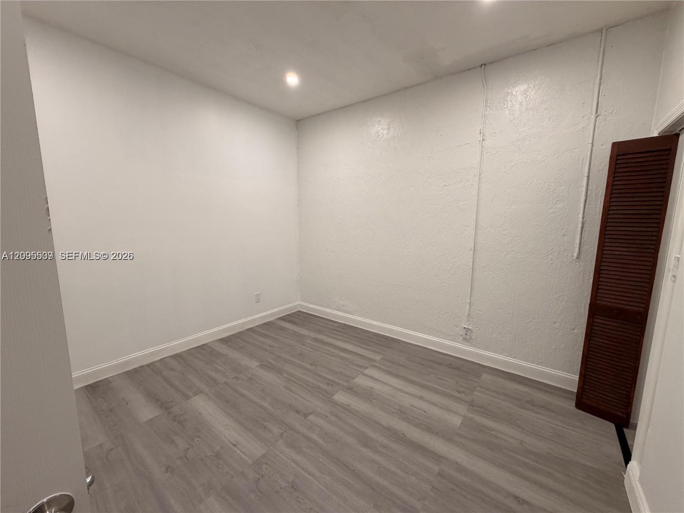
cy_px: 256
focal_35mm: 14
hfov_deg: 102.1
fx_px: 277
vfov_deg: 85.7
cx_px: 342
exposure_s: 1/120
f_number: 2.2
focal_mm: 2.22
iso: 320
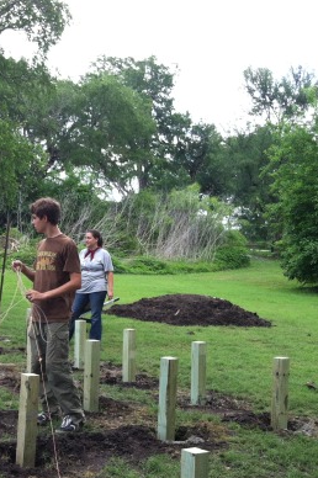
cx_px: -57
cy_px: 271
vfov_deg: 33.4
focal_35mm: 60
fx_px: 796
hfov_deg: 21.1
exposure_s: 1/183
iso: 80
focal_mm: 3.85
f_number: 2.8
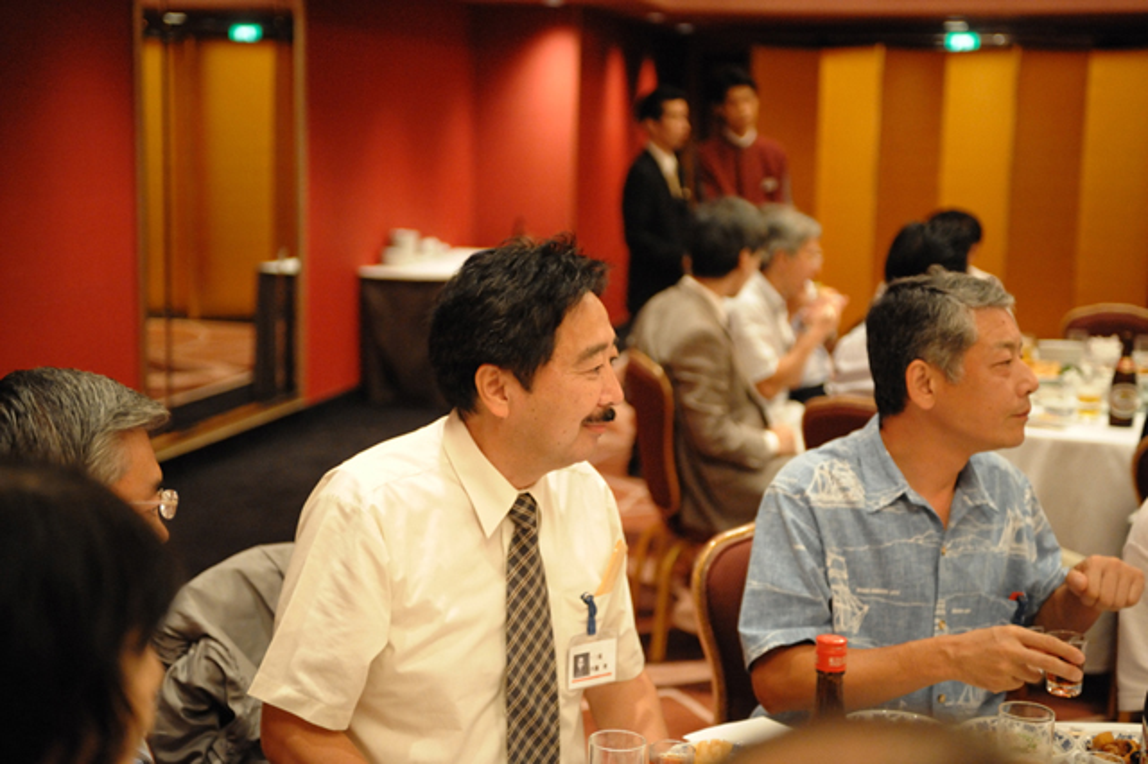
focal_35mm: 56
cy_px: 382
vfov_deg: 24.2
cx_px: 574
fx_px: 1785
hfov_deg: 35.7
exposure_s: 1/125
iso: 6400
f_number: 2.8
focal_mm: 56
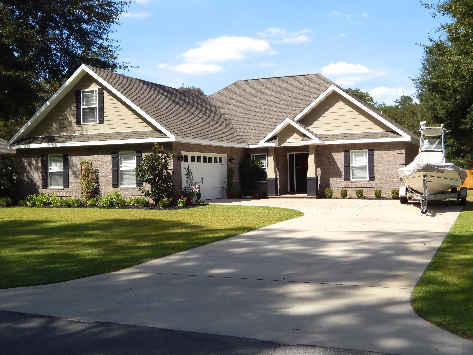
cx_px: 236
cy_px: 178
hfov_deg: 43.9
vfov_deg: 33.6
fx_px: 588
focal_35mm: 43
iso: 125
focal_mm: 7.7
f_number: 3.6
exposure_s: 1/1250
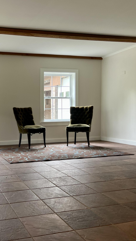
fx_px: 244
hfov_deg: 29.9
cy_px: 120
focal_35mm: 38
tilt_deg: -3.1
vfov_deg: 52.8
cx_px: 14
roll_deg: +0.5
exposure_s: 1/60
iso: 80
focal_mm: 5.7
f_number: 1.5
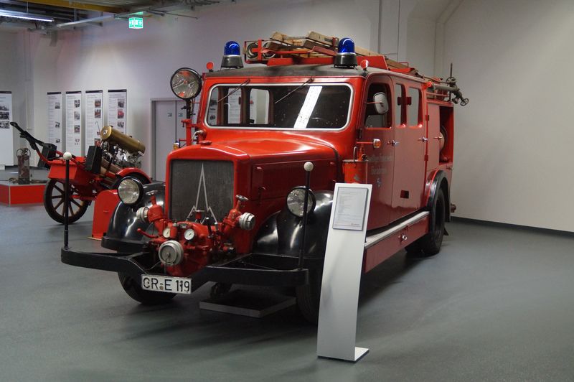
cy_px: 191
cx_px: 287
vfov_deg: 29.8
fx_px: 717
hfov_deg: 43.6
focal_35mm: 45
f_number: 4
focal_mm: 30
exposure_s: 1/160
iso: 2500
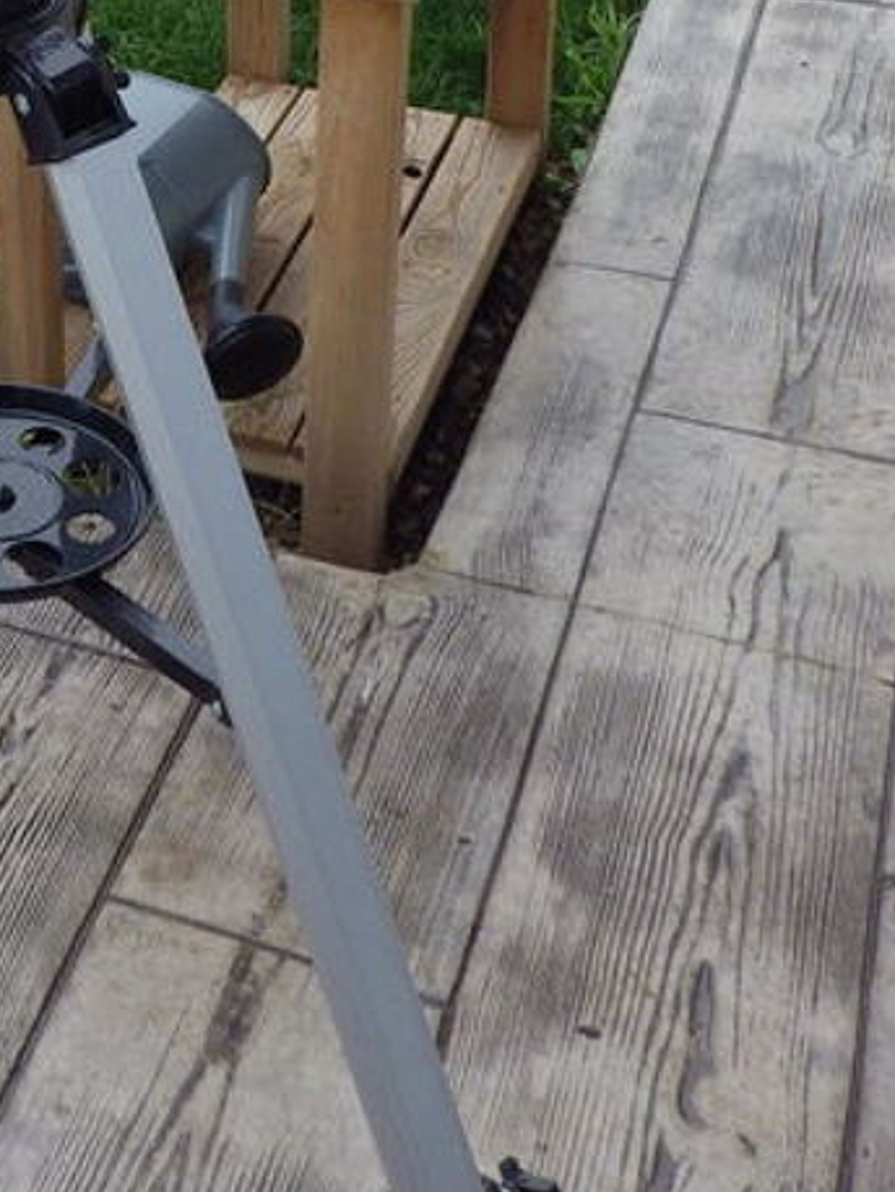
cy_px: -87
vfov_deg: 27.9
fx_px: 2204
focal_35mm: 64
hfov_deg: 21.6
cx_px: -112
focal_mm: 4
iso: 100
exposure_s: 1/160
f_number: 3.1
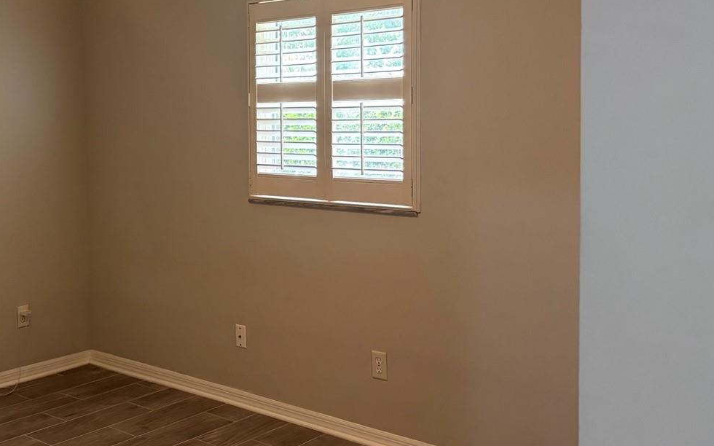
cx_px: 219
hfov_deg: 43.5
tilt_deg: -4.3
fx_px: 875
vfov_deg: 28.5
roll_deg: +1.4
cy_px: 178
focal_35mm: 45
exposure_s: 1/60
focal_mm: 5.96
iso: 250
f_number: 1.6
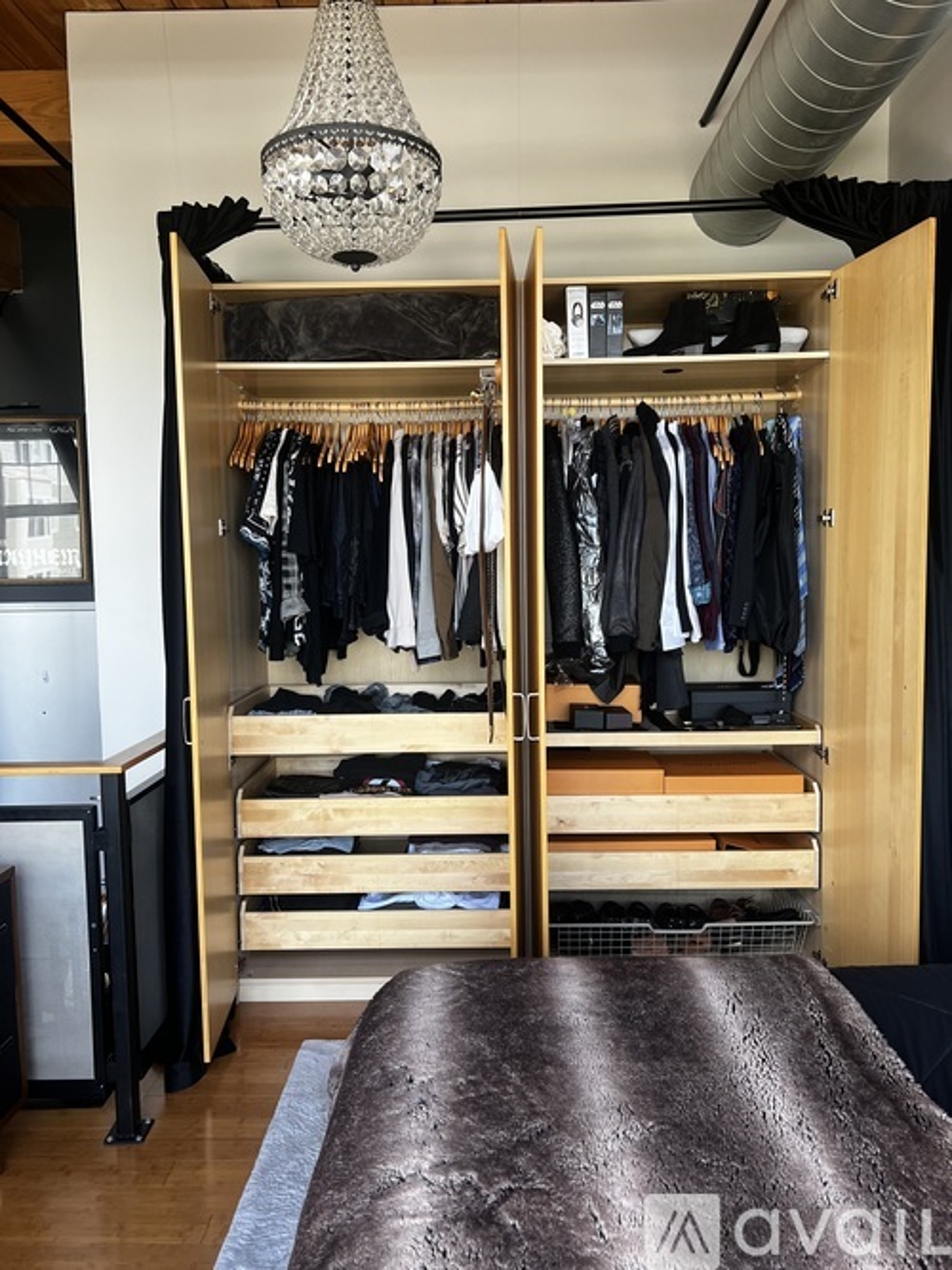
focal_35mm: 26
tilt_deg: -4.8
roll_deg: +1.5
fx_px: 954
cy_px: 635
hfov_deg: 53.0
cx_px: 476
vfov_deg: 67.3
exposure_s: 1/121
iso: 64
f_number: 1.5
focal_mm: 5.7
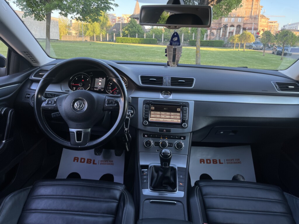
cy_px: 112
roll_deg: -1.3
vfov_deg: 53.1
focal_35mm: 26
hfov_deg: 67.3
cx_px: 150
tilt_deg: -16.7
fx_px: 225
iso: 40
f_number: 1.6
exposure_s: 1/150
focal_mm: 5.1
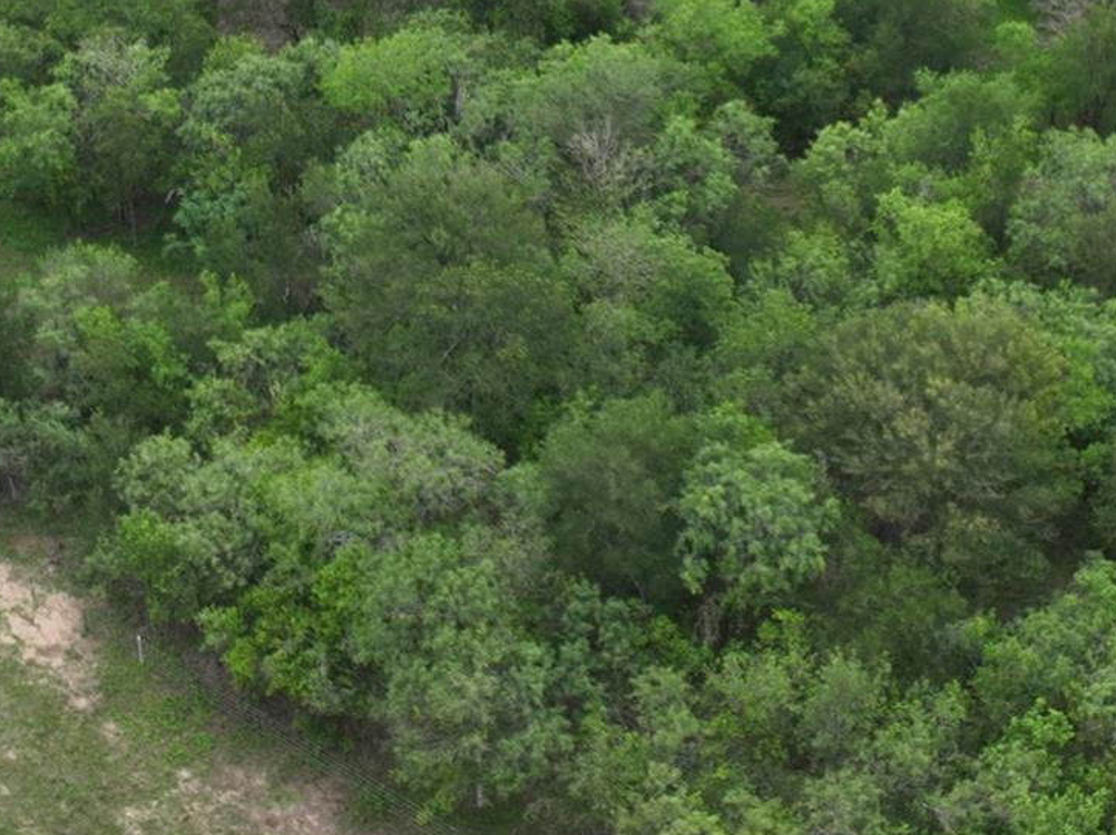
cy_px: -90
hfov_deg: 28.5
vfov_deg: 20.5
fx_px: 2190
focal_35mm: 68
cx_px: 681
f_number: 2.8
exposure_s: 1/725
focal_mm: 12.29
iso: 100
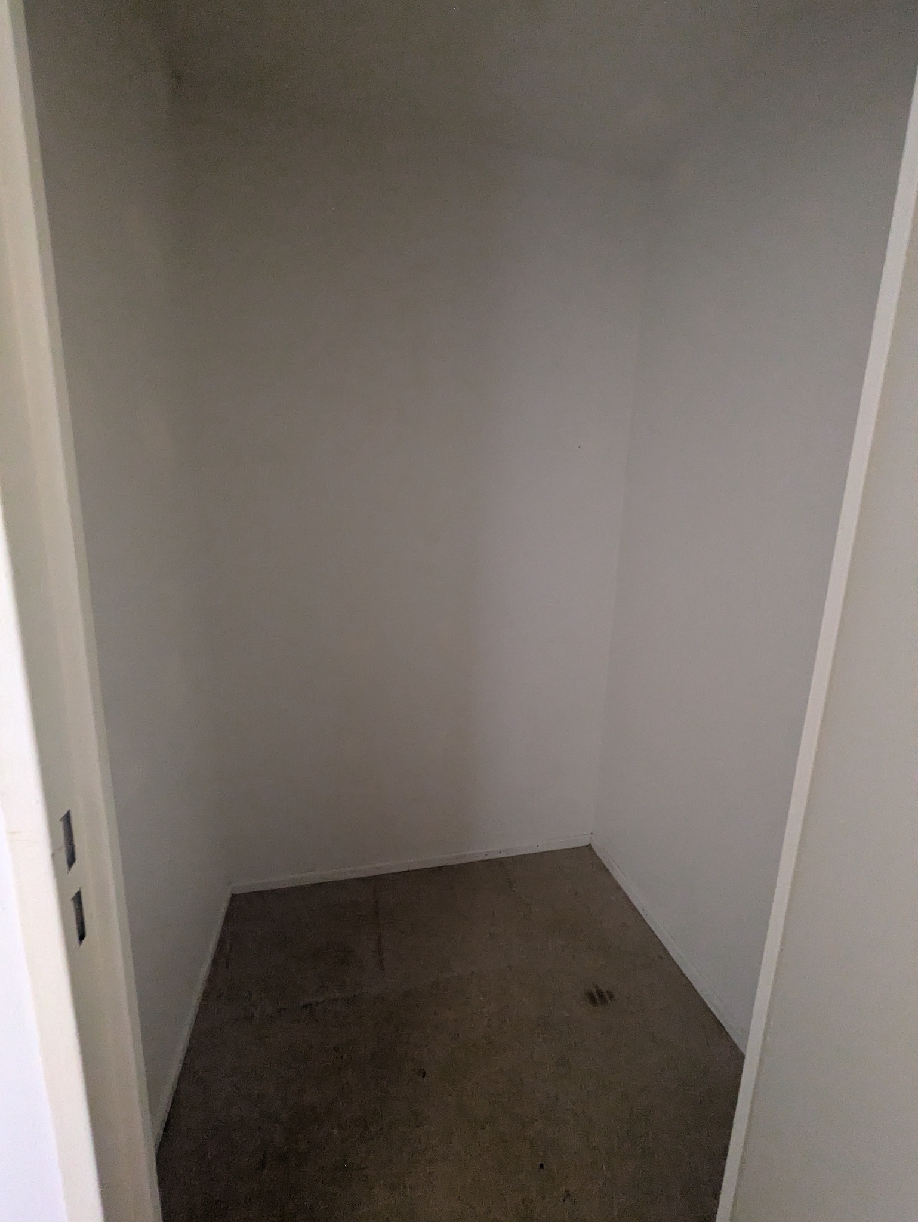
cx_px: 459
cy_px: 611
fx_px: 495
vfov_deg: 102.0
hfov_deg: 85.7
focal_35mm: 14
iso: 757
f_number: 2.2
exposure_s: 1/25
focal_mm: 1.83
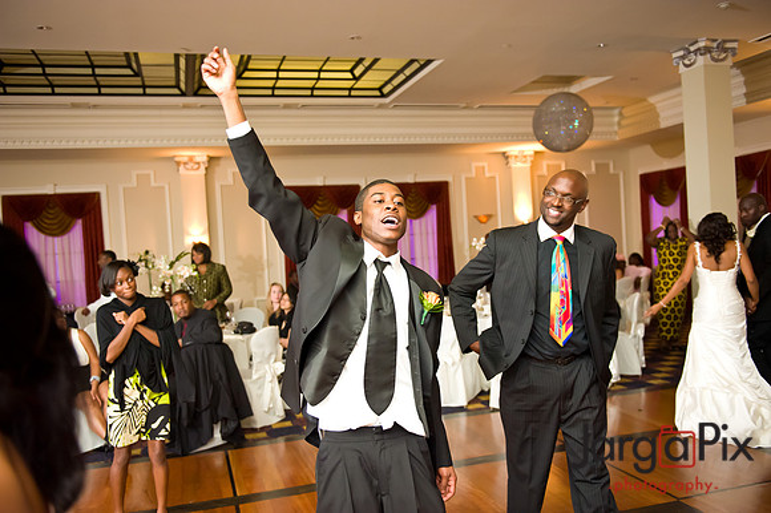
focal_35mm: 32
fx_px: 685
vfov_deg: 41.1
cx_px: 386
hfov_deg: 58.7
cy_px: 256
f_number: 3.2
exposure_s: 1/125
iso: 3200
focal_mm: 32
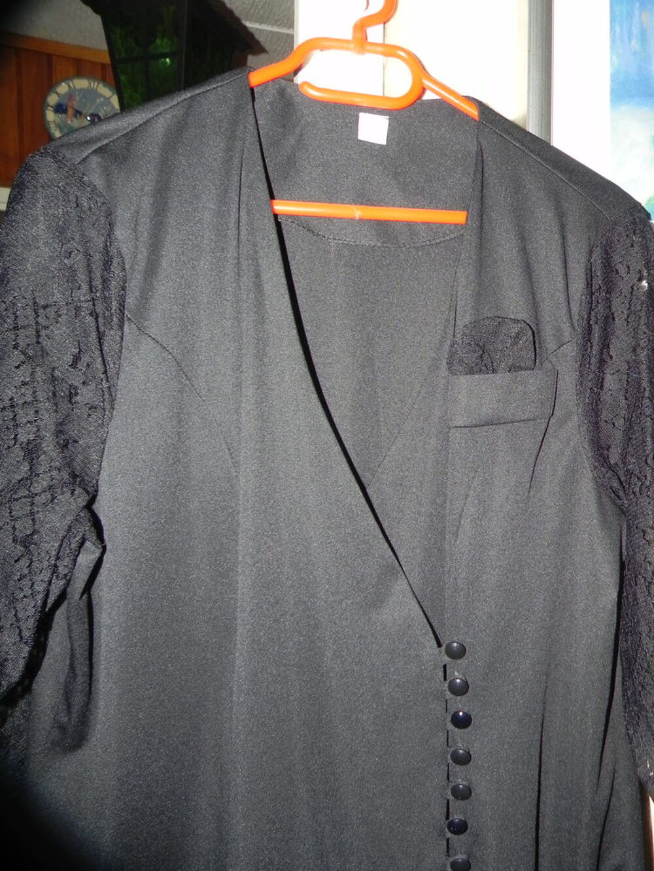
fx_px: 730
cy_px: 436
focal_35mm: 29
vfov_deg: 61.7
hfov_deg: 48.2
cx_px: 327
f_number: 2.8
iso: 200
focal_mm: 5.2
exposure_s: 1/30
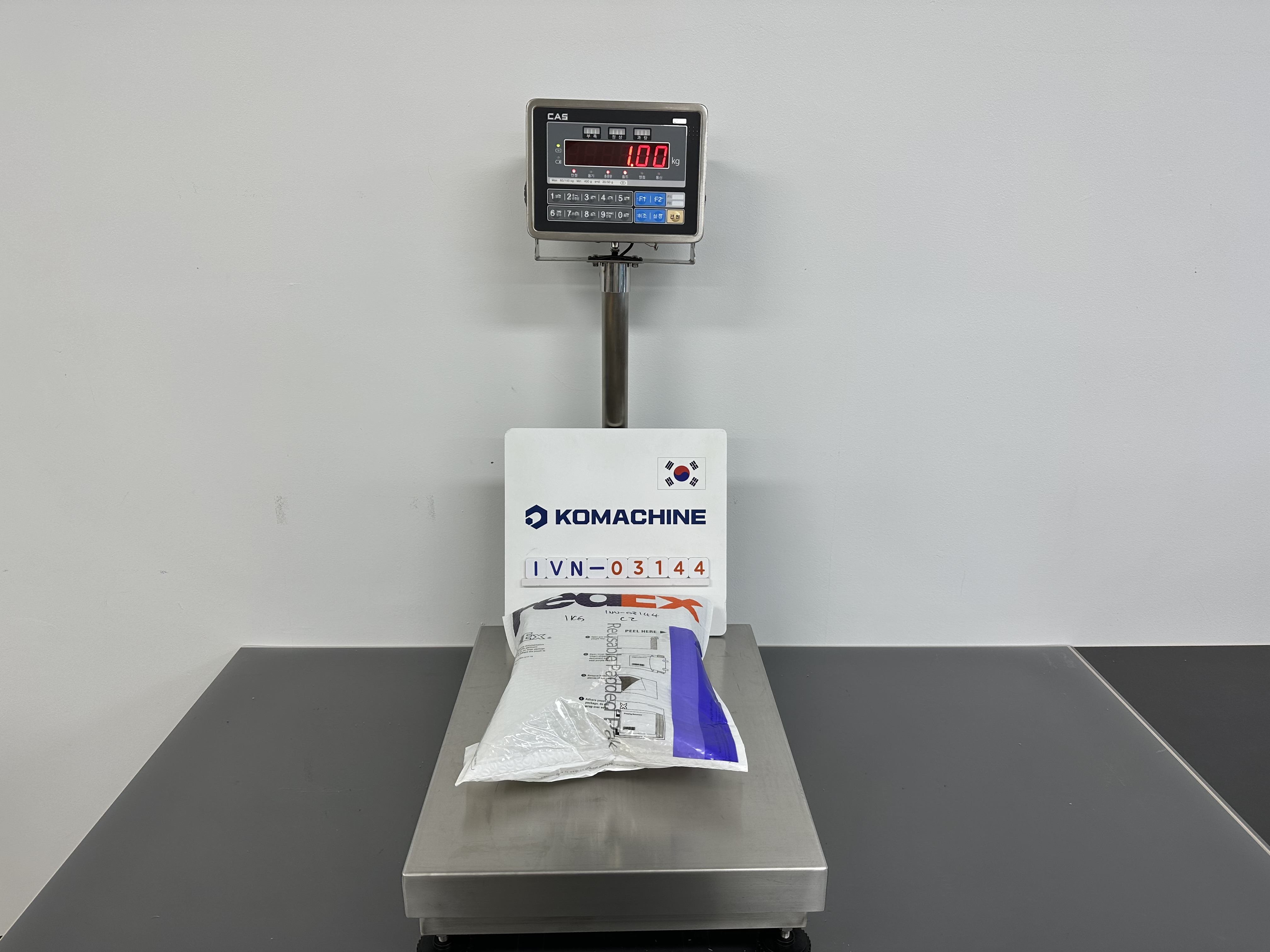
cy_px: 476
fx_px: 881
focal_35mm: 24
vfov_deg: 56.8
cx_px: 635
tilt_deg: -18.5
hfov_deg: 71.6
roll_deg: -0.6
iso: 80
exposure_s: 1/120
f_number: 1.78
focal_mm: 6.86
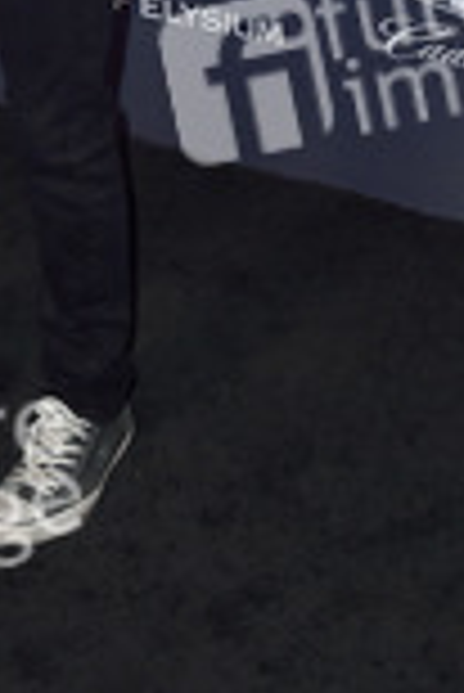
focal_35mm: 104
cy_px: -166
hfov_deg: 13.0
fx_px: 2006
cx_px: -16
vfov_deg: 18.5
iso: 250
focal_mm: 40
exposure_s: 1/250
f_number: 5.6
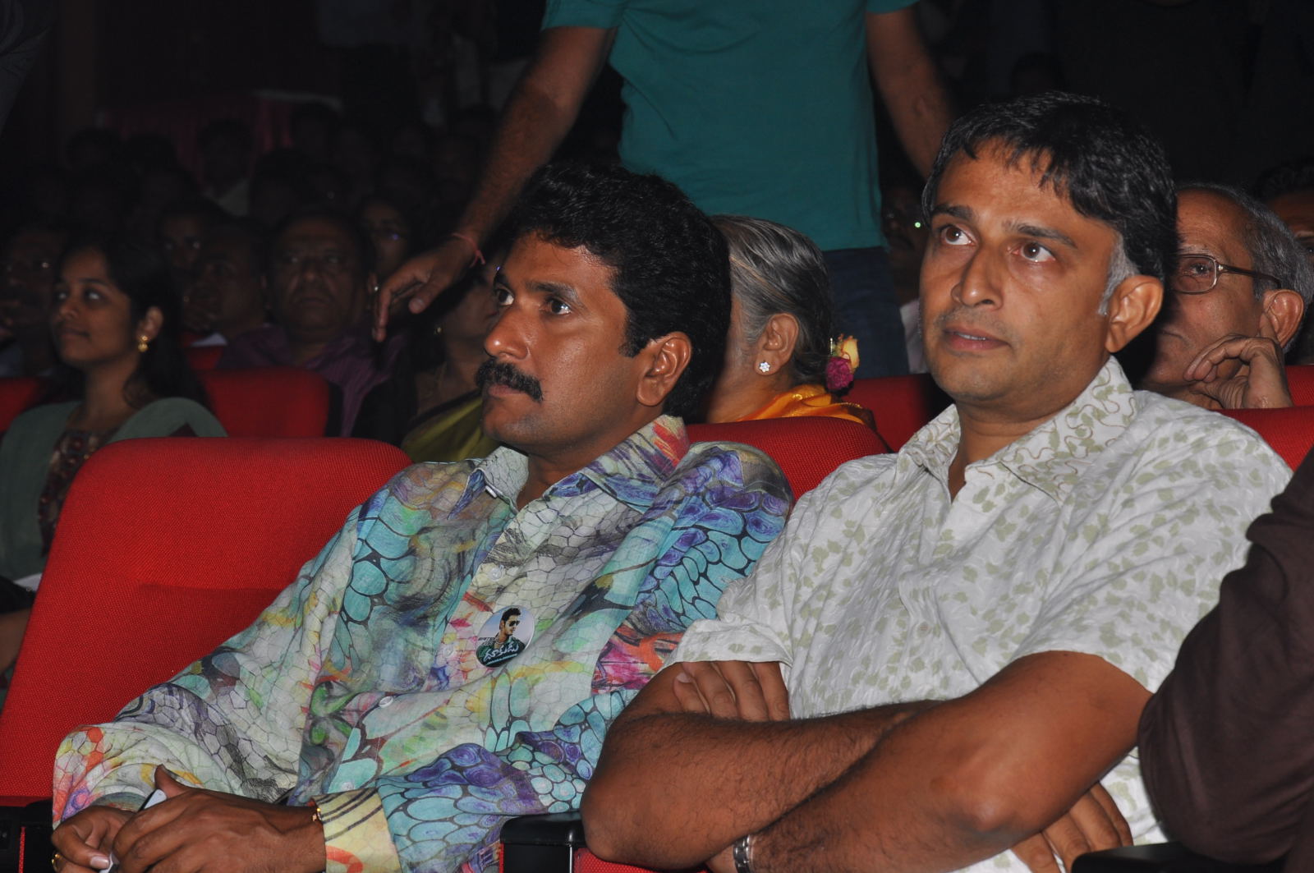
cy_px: 436
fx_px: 4922
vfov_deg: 10.1
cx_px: 657
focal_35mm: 135
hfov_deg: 15.2
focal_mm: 90
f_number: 11
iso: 200
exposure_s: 1/200
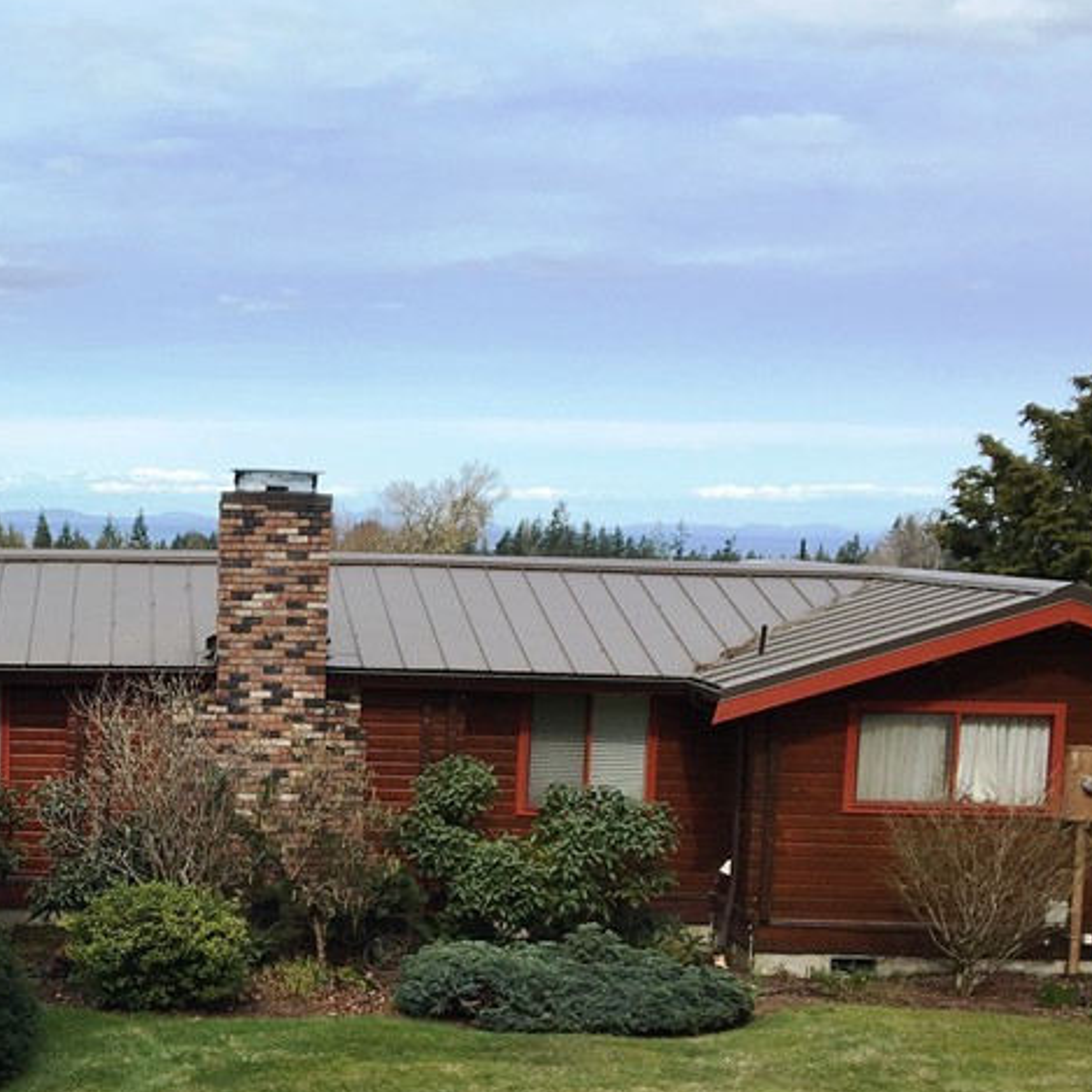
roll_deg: -1.3
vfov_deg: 30.3
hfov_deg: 29.2
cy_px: 736
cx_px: 84
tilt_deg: -6.3
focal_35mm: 56
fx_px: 1999
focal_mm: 4.15
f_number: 2.2
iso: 25
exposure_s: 1/1282
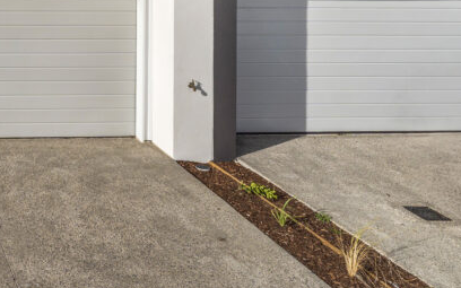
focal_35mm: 42
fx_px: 528
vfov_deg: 25.4
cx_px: -85
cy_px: -105
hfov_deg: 36.8
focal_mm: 14
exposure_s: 1/2500
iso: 200
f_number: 5.6
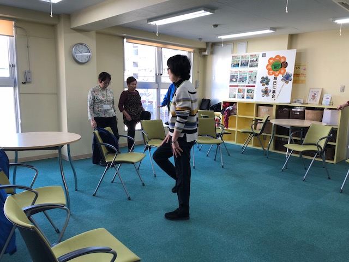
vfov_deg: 49.7
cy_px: 131
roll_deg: -0.1
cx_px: 174
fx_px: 282
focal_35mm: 28
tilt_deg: -8.4
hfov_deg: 63.4
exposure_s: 1/100
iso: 40
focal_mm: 4
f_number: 1.8
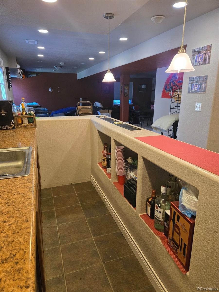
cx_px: 110
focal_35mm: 23
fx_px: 194
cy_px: 146
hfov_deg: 58.9
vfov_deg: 73.9
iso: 400
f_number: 1.8
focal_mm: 5.4
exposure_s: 1/120
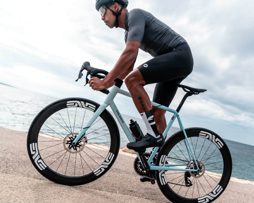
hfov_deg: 61.5
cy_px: 104
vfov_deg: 51.5
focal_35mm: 28
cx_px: 156
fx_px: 210
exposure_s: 1/800
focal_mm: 24
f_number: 2.8
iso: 100
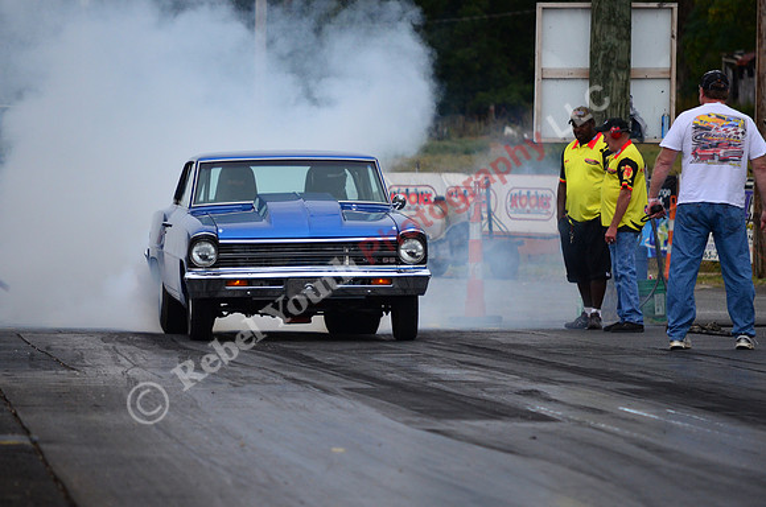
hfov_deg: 6.9
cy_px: 254
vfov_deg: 4.6
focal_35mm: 300
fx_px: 6369
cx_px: 383
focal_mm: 200
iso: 1000
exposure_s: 1/2500
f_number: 6.3
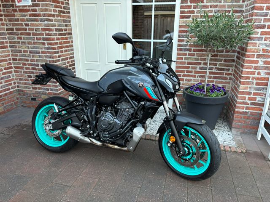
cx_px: 135
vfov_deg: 53.1
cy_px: 101
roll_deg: -0.7
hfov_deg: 67.3
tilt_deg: -19.5
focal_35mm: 26
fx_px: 203
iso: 125
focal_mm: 5.96
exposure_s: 1/121
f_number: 1.6
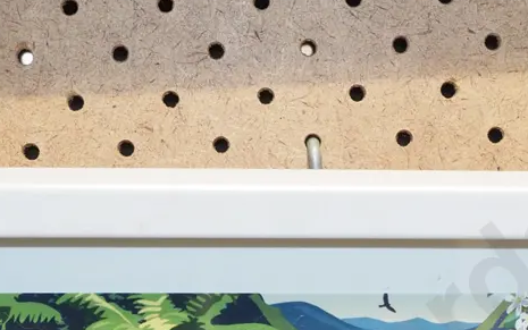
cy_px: 382
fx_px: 1411
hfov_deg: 21.1
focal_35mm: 98
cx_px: 369
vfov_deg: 13.1
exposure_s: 1/60
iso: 1600
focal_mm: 21
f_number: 5.6
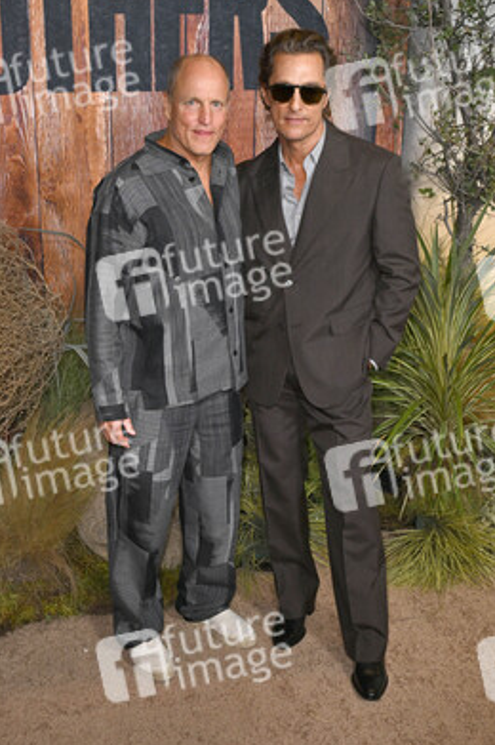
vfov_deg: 43.6
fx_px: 930
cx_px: 249
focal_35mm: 45
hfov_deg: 29.8
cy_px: 372
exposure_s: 1/250
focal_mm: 44
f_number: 7.1
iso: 1000
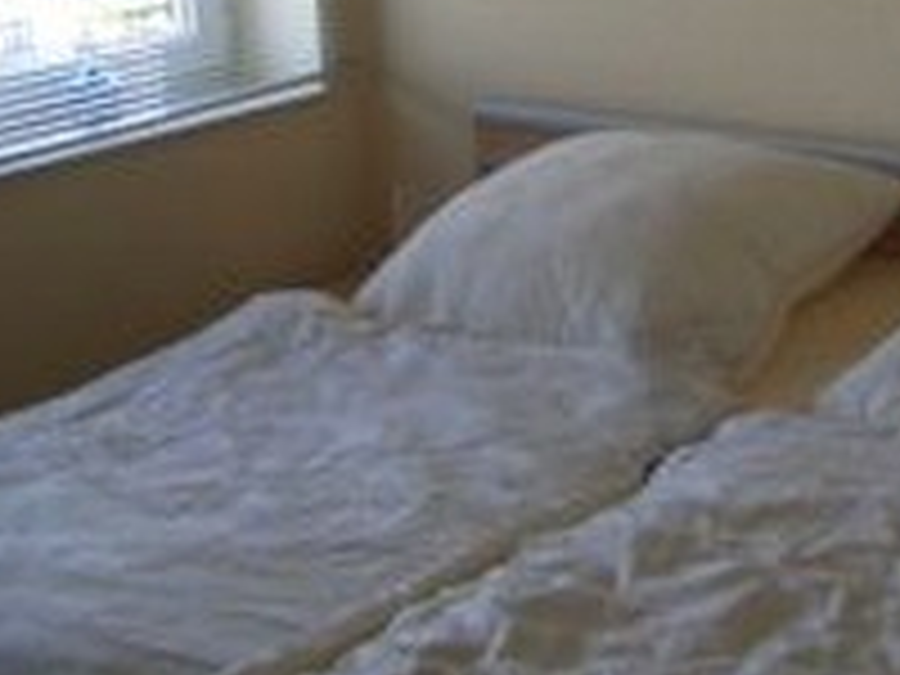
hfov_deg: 26.6
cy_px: 25
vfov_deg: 20.4
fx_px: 1820
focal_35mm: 70
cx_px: 850
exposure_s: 1/125
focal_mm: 5.8
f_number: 2.6
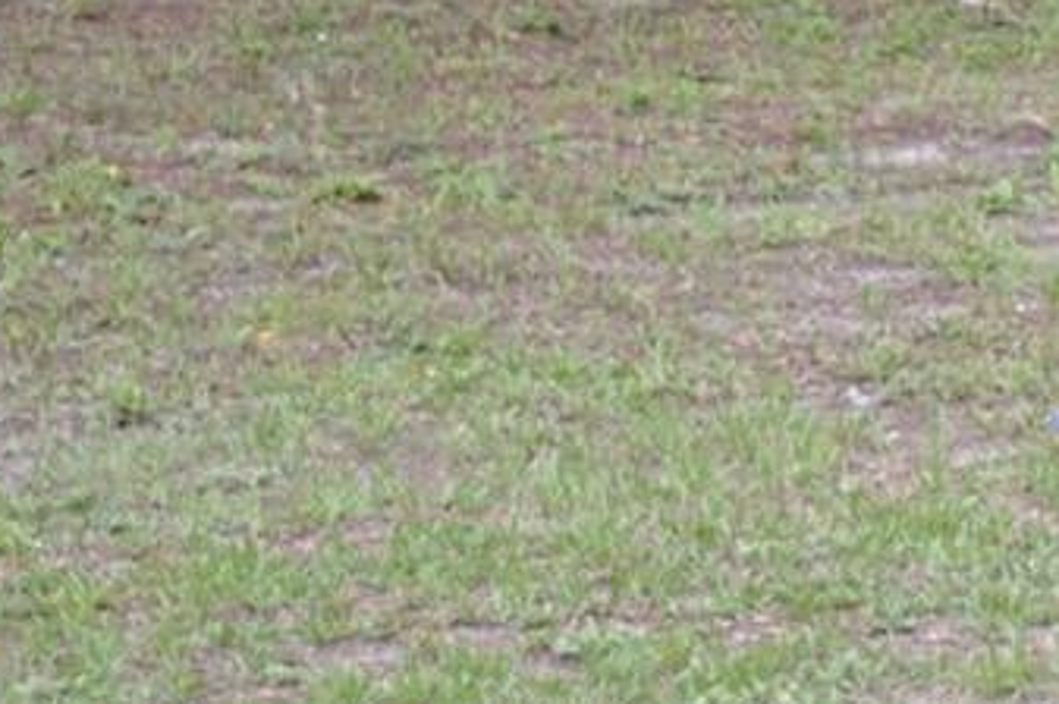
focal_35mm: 342
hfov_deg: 6.0
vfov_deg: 3.9
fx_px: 10051
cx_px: 1515
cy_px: -952
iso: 400
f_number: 5.3
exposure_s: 1/100
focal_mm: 48
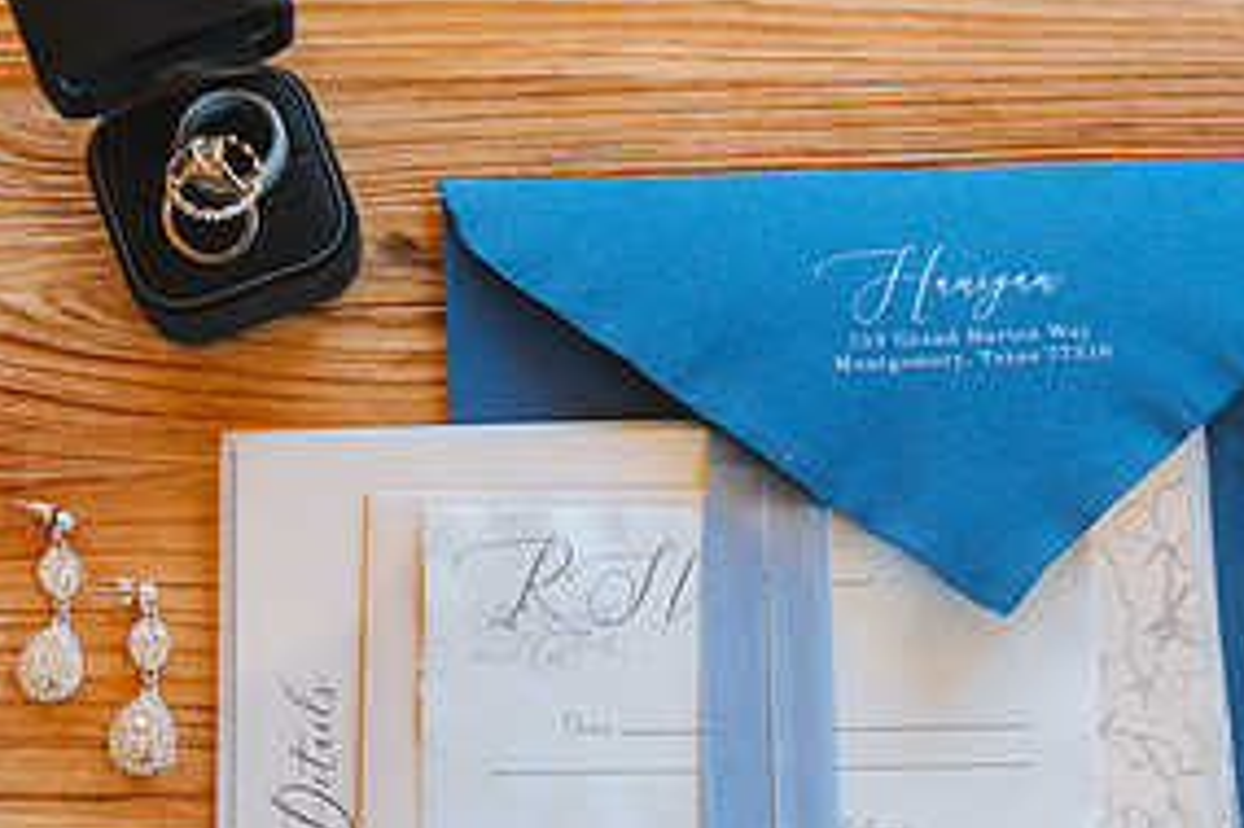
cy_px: 640
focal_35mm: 49
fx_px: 1692
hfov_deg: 40.2
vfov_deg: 27.1
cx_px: 491
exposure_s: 1/250
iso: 1000
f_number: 2.8
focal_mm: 24
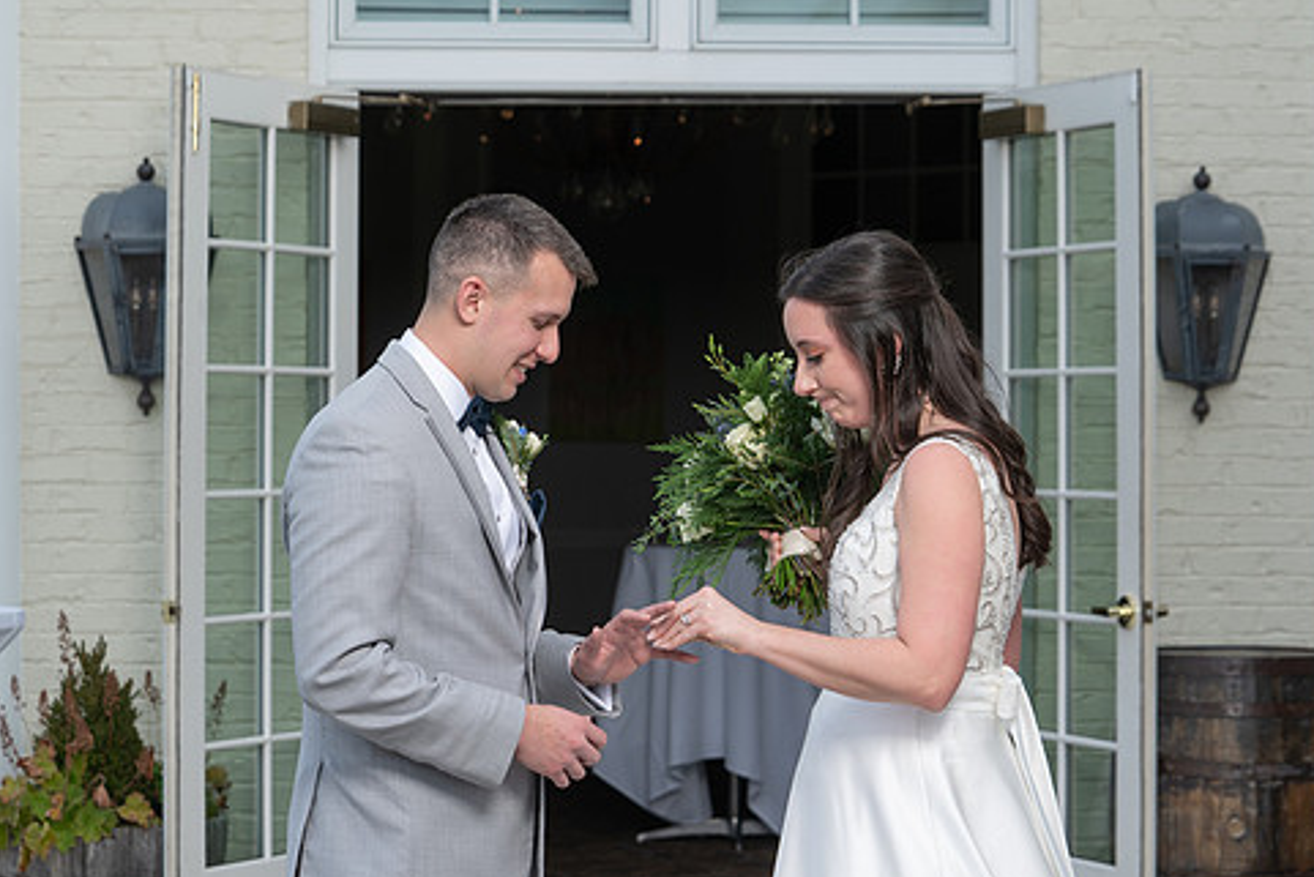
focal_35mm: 105
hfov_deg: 19.5
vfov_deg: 13.0
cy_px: 492
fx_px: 3833
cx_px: 674
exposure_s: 1/250
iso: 100
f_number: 5.6
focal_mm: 76
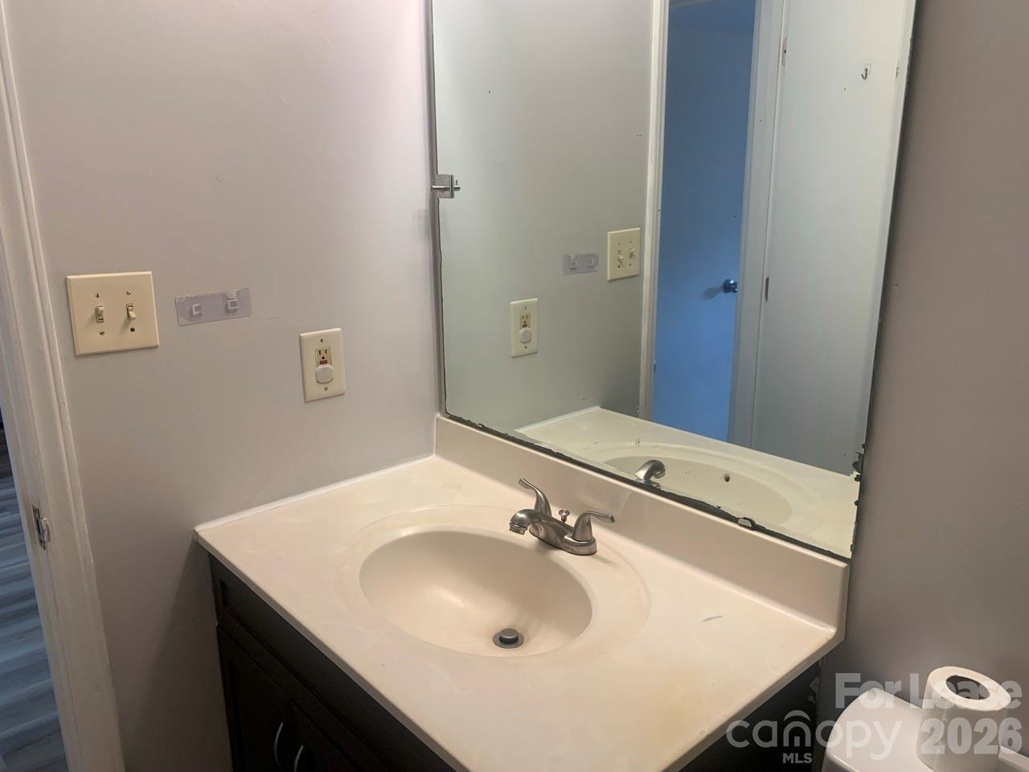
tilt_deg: -14.5
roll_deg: +0.5
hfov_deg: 67.3
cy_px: 386
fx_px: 773
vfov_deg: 53.1
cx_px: 514
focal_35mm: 26
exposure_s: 1/60
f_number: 1.8
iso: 64
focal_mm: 4.25
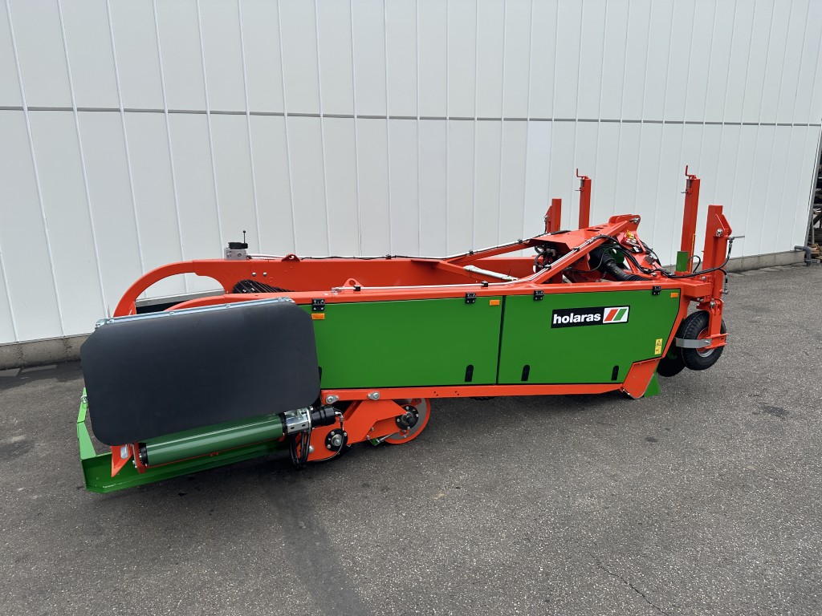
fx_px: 570
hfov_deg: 71.6
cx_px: 411
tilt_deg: -13.7
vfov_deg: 56.8
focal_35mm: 24
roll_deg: +2.2
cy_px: 308
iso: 80
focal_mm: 6.86
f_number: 1.78
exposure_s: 1/1119
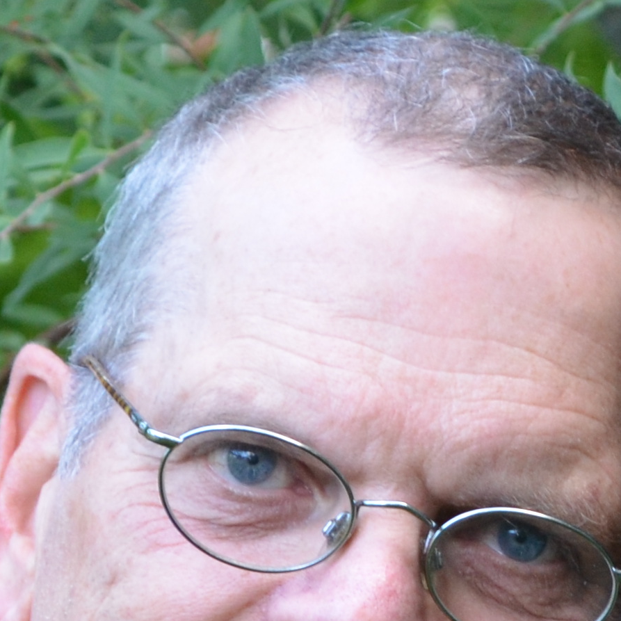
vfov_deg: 4.8
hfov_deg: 4.8
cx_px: 808
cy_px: 629
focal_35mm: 365
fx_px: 7408
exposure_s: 1/60
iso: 560
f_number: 5.6
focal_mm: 52
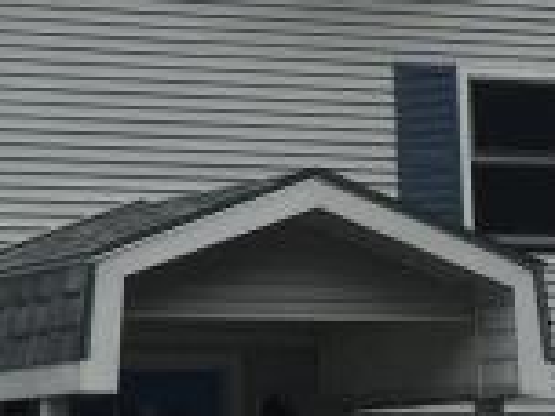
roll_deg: +0.2
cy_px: 131
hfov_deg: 9.9
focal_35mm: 196
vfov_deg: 7.6
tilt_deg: +7.0
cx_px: -153
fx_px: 3142
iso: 32
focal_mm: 4.15
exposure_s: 1/2198
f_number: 2.2
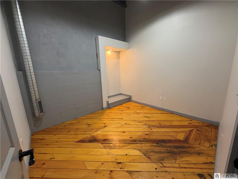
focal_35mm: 14
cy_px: 90
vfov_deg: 85.7
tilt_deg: -11.2
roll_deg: +1.3
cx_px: 119
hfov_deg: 102.1
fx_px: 96
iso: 200
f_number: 2.2
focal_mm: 2.22
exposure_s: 1/60
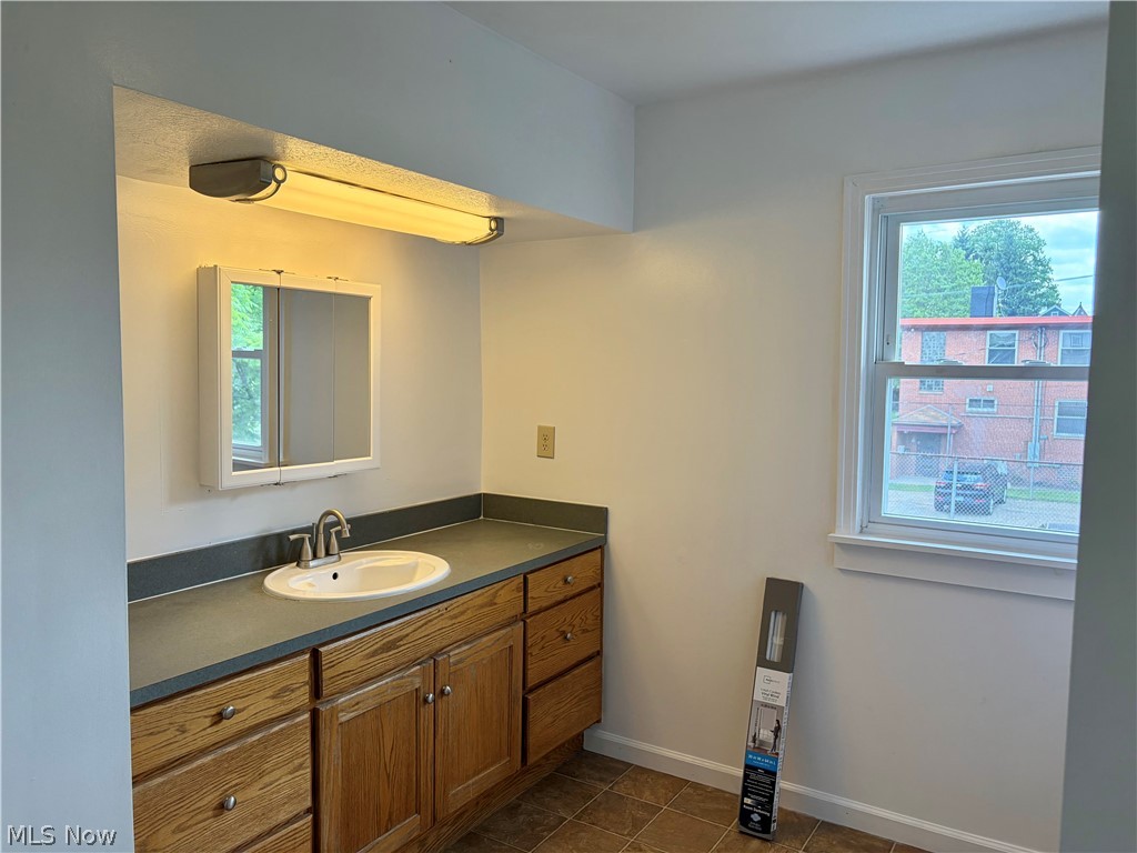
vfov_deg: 53.1
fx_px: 854
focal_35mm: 26
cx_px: 568
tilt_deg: -3.6
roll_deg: -1.0
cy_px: 426
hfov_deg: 67.3
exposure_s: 1/178
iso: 64
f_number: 1.6
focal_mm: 5.96
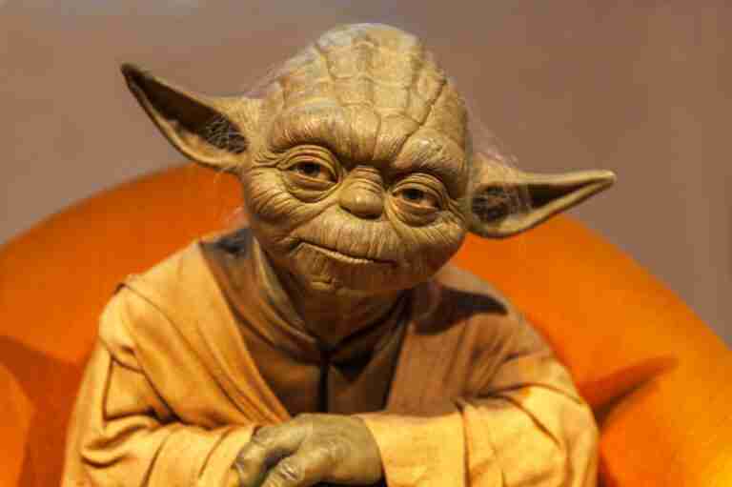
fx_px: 1422
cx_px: 366
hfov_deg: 28.9
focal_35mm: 70
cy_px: 244
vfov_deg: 19.4
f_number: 2.8
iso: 400
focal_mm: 70
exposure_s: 1/30
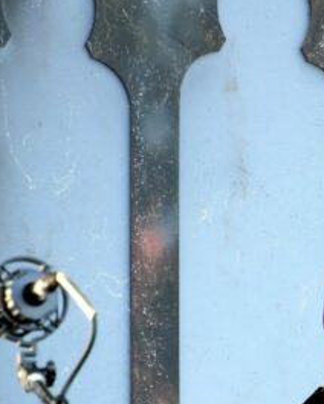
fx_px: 12226
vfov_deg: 1.9
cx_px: 364
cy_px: 335
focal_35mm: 1020
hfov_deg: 1.5
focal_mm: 250
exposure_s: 1/400
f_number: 6.3
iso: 1600
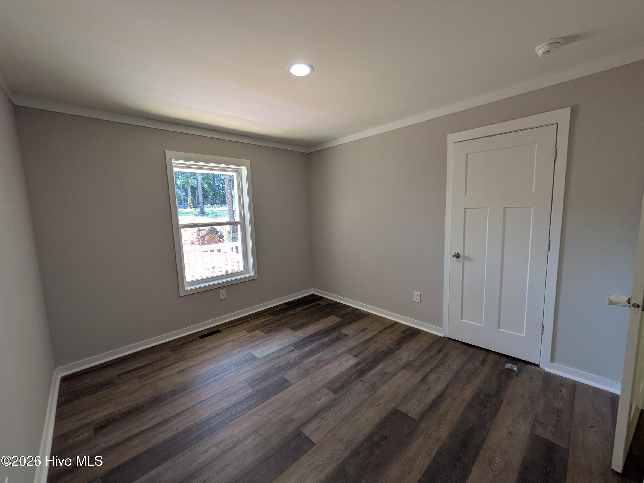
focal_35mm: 14
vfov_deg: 85.7
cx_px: 322
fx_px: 260
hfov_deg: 102.1
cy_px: 242
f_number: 2.2
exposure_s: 1/120
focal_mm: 1.83
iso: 77
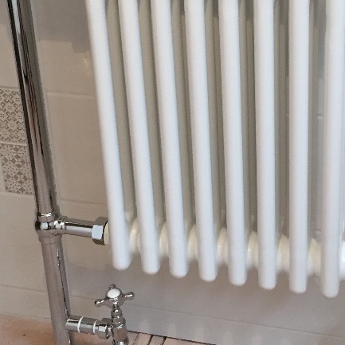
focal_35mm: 71
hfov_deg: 24.2
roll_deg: +4.3
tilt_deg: -21.8
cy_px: 69
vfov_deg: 23.9
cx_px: 239
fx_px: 801
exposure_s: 1/33
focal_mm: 4.15
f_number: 2.2
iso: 80
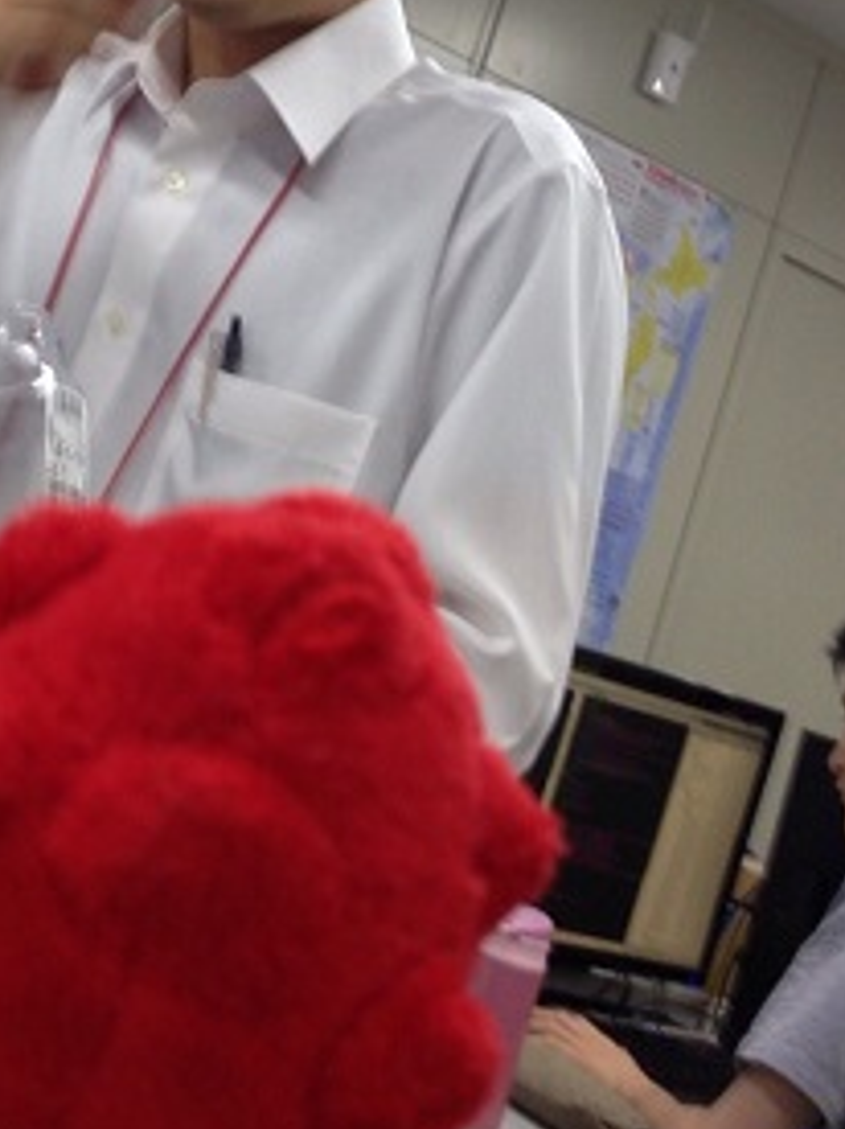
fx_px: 2345
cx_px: 226
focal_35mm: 72
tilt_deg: +4.7
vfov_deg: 26.3
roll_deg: -19.1
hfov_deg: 20.3
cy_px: 152
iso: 50
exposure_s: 1/24
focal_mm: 4.12
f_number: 2.4
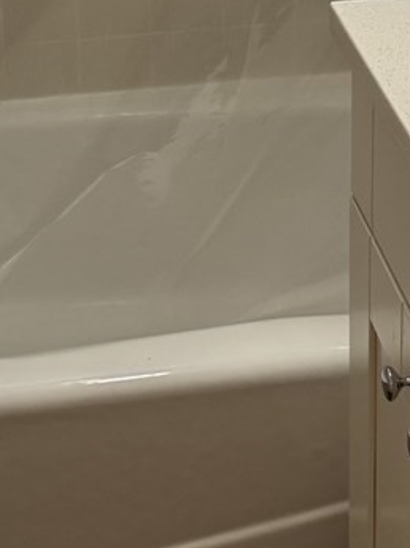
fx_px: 1693
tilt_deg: -20.1
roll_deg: +1.4
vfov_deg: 17.8
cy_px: -43
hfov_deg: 13.8
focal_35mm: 107
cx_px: 265
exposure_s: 1/60
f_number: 1.78
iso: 200
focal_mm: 6.76
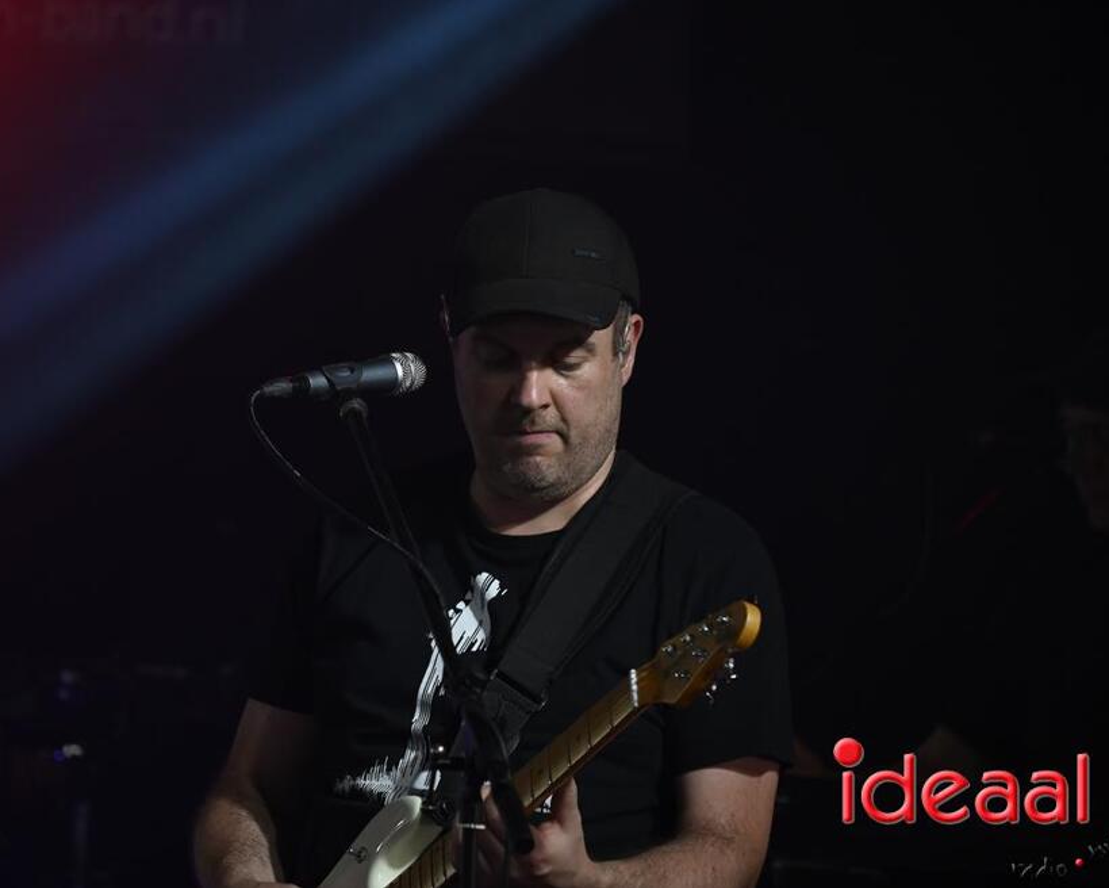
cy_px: 443
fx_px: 10798
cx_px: 487
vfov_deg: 4.7
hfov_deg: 5.9
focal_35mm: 329
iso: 1600
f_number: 5.3
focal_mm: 290
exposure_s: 1/400
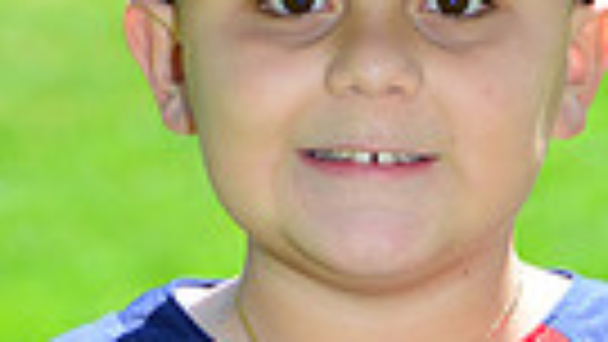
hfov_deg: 3.3
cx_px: 457
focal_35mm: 655
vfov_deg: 1.9
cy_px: 644
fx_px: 10562
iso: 200
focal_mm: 145
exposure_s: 1/200
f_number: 8
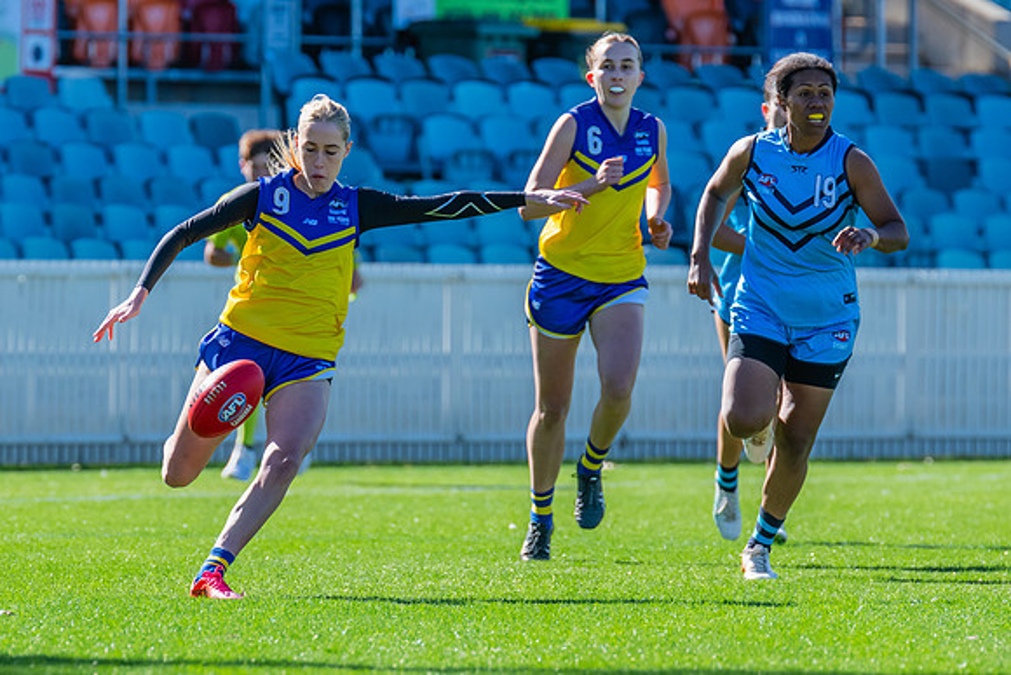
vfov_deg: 2.3
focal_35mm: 596
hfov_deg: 3.5
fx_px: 16746
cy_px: 336
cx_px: 410
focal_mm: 420
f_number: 6.3
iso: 800
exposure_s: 1/1250
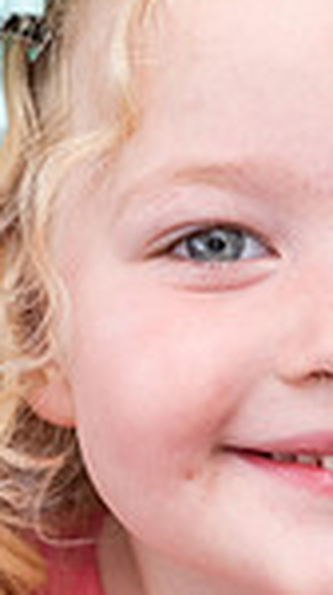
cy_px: 467
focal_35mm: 289
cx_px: 321
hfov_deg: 4.2
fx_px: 4552
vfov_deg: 7.5
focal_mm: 70
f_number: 3.2
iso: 640
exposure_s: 1/250
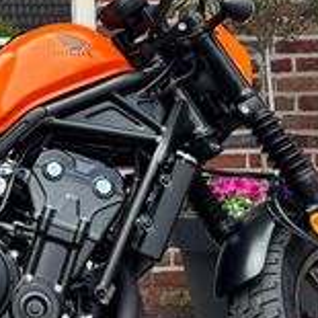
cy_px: 90
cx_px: -39
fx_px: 987
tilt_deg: +4.9
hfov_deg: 17.6
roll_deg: +1.0
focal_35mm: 95
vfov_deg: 18.2
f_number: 1.6
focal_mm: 5.96
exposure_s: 1/419
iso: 50
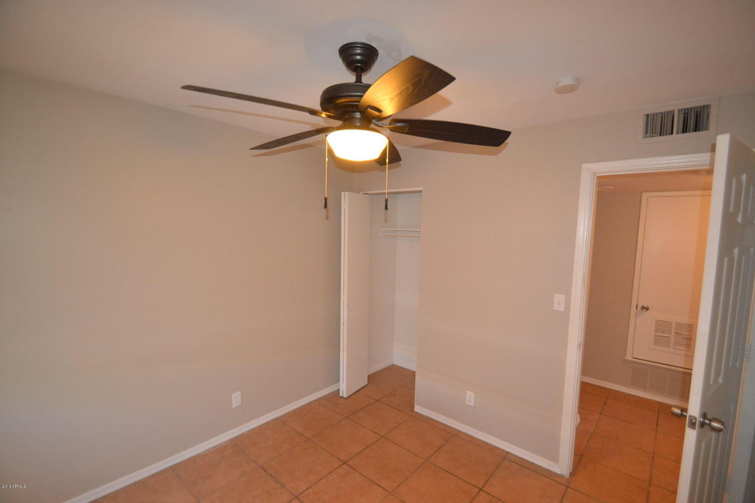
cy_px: 252
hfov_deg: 100.4
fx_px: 315
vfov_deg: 77.3
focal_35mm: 15
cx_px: 378
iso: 720
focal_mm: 10
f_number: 3.5
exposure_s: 1/60
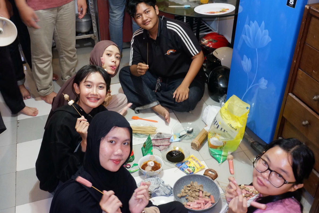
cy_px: 106
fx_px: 337
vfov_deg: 35.1
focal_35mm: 38
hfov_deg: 50.7
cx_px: 160
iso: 3200
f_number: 4.5
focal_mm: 25.6
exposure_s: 1/14
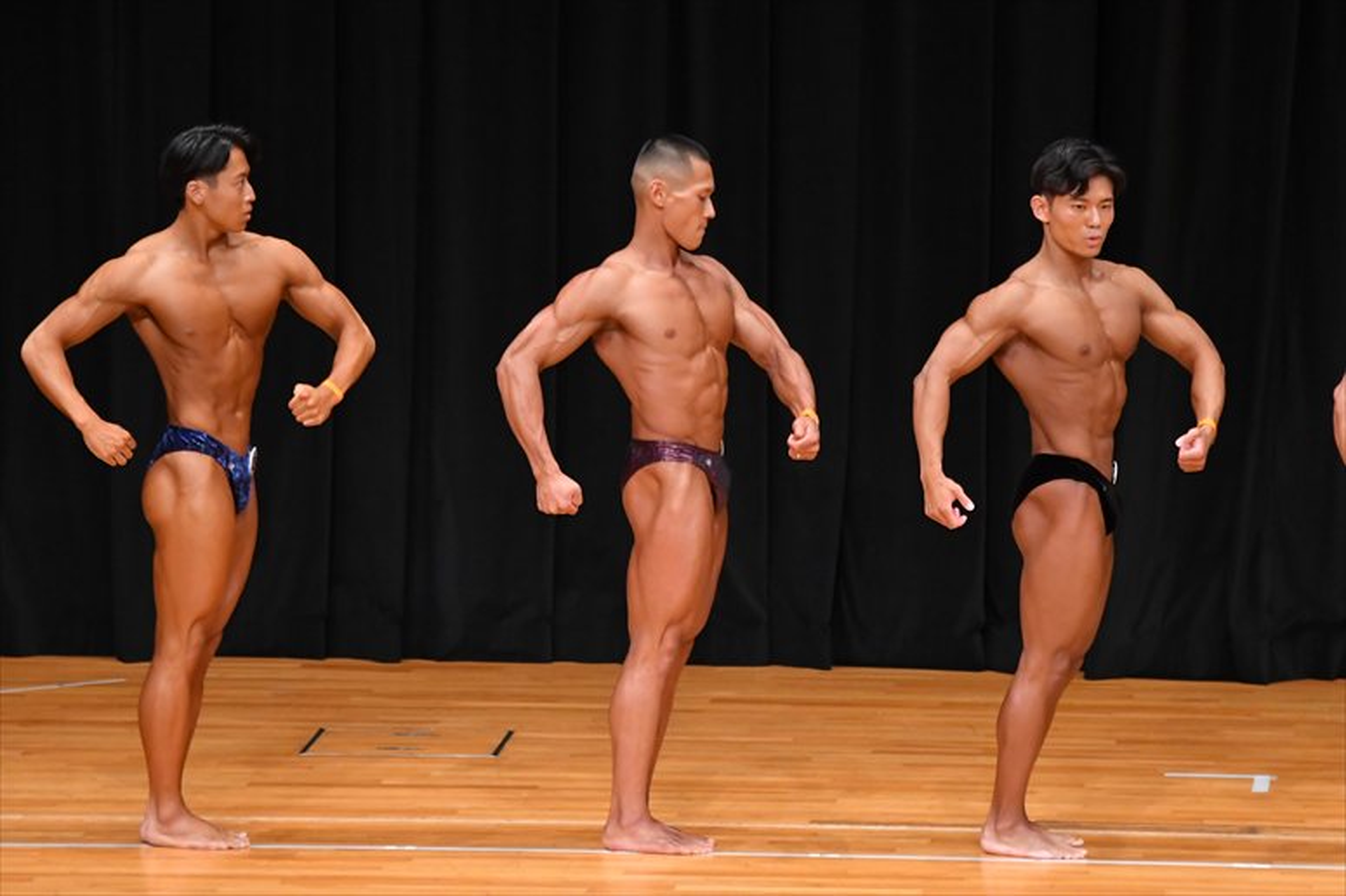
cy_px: 448
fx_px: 10090
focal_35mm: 270
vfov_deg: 5.1
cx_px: 673
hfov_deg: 7.6
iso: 4000
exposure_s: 1/400
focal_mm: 180
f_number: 5.6
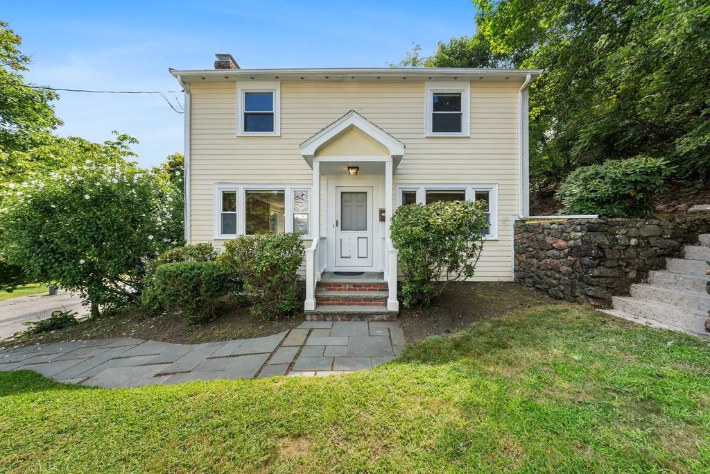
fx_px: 237
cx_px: 355
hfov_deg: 112.6
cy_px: 237
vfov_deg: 90.0
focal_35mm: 12
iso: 100
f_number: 9
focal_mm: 12
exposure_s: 1/30
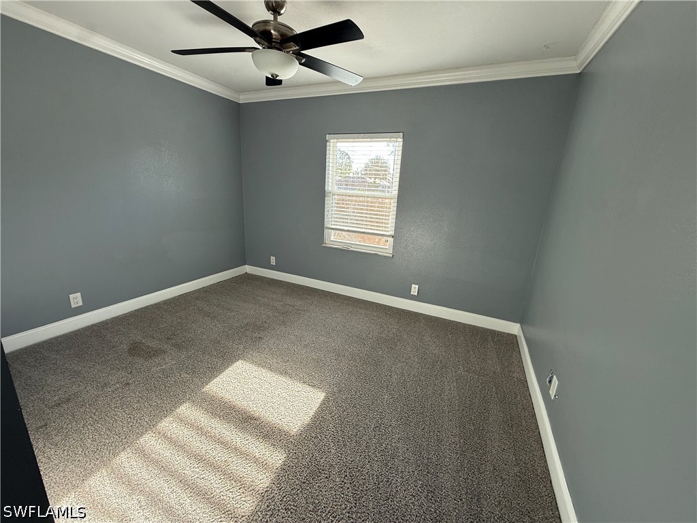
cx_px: 348
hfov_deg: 102.1
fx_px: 282
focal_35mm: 14
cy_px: 262
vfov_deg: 85.7
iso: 64
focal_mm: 2.22
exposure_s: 1/103
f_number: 2.2
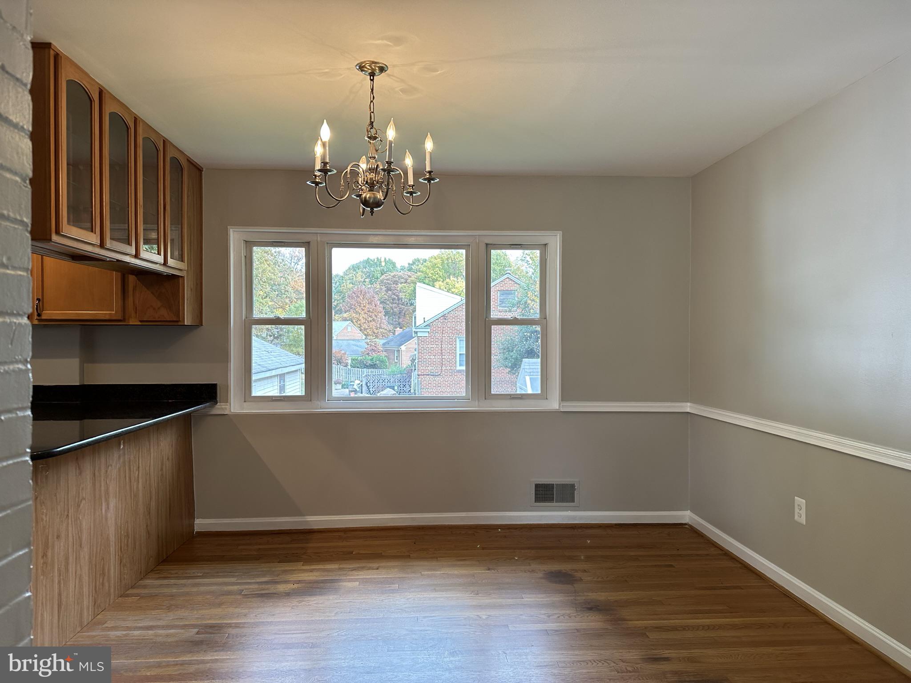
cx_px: 456
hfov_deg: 71.6
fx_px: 632
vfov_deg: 56.8
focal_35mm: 24
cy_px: 342
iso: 125
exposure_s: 1/120
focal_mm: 6.86
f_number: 1.78
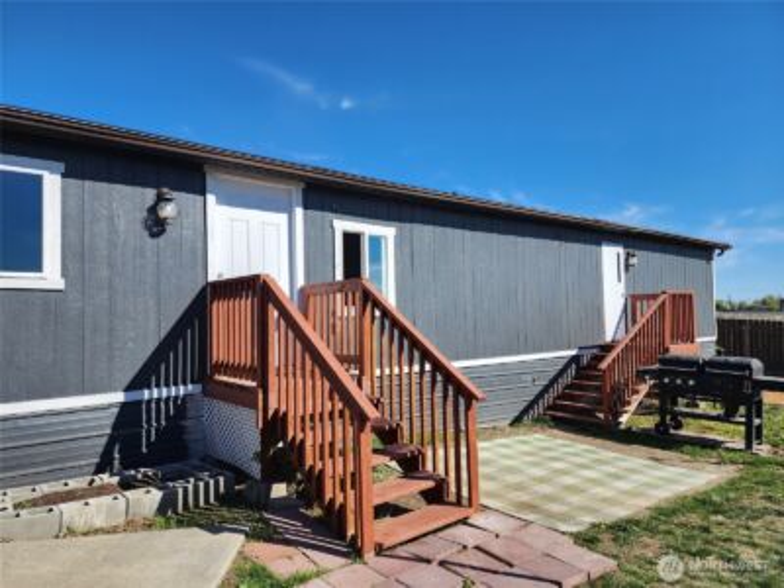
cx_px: 392
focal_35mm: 23
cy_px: 294
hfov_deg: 73.9
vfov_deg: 58.9
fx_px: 521
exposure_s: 1/1307
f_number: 1.8
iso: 12
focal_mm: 6.4
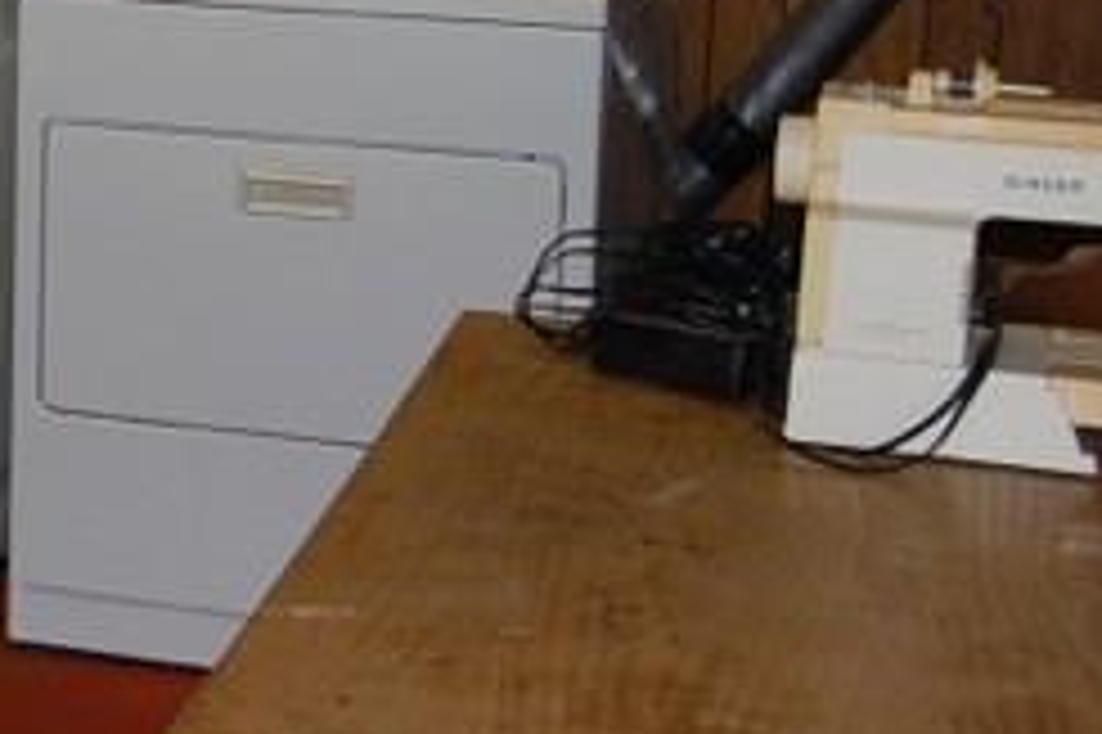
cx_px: -292
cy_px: 27
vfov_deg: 13.2
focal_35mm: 102
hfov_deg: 18.7
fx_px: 3120
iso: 400
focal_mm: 26
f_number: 4.2
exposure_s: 1/60
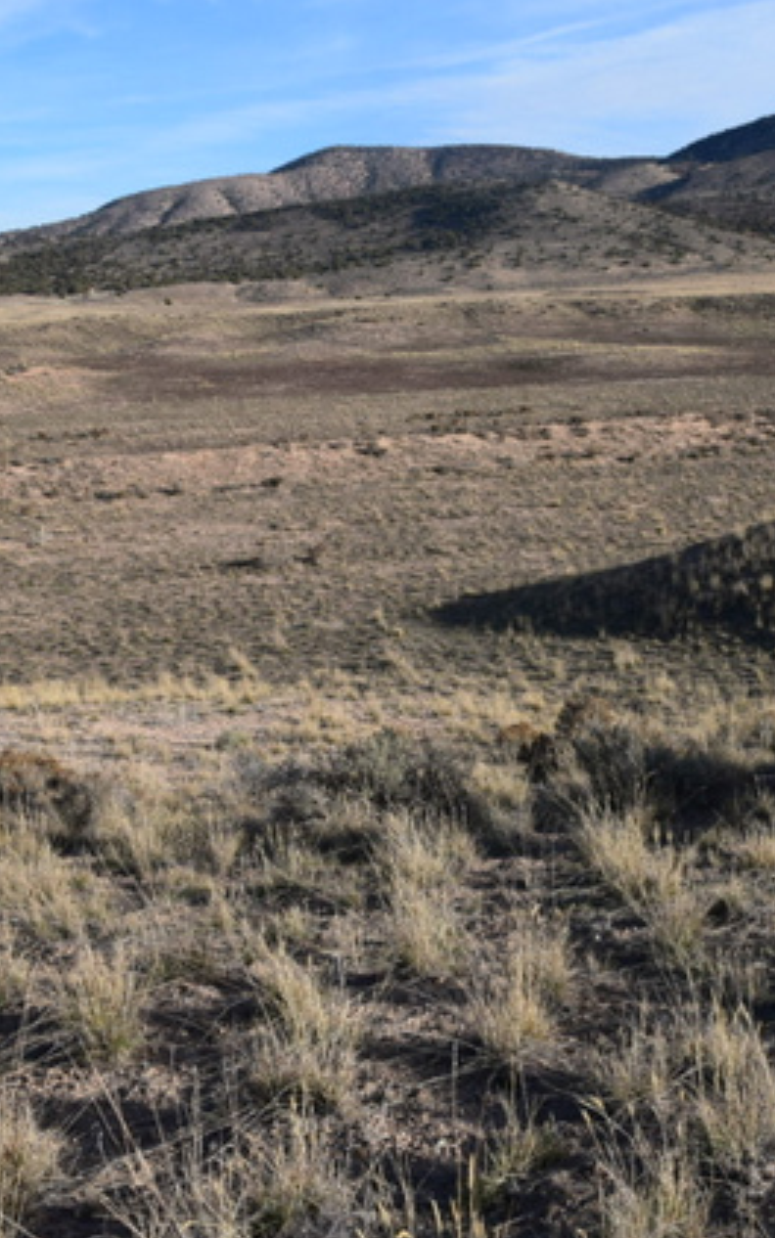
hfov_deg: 25.3
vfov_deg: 39.6
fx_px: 1722
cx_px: 487
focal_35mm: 51
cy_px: 623
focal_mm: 22
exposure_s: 1/400
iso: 400
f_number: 11
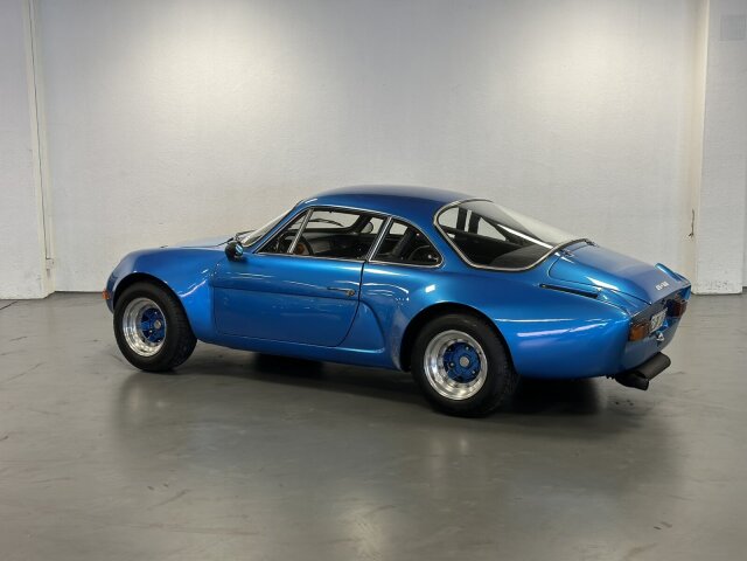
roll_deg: -0.3
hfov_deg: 39.7
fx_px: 1036
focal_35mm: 48
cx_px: 374
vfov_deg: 30.3
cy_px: 280
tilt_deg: -10.3
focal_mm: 6.86
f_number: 1.78
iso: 125
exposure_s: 1/88
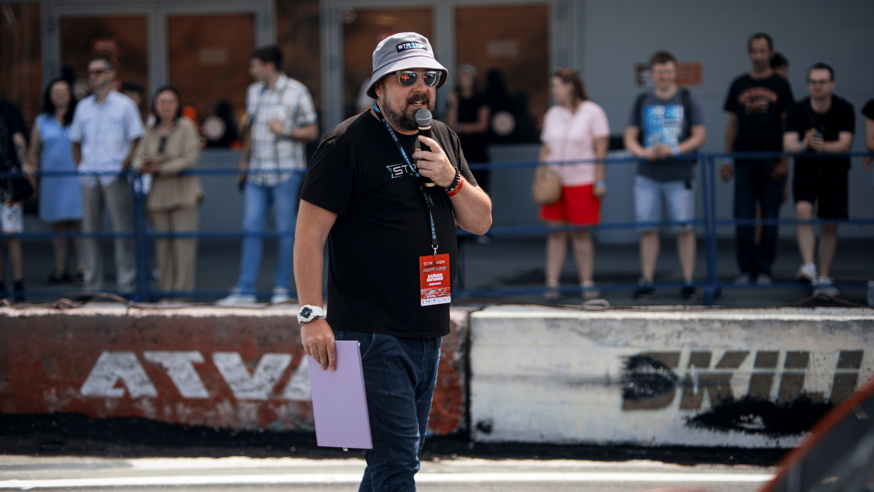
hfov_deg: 23.9
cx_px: 437
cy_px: 201
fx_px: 2064
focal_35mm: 89
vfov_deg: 13.6
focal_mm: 85
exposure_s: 1/250
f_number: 1.8
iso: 100
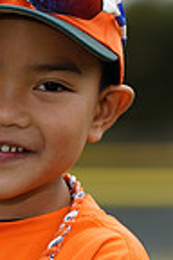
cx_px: 19
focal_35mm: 743
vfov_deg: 2.8
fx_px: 5355
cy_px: 320
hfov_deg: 1.9
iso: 50
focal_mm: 185
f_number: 5.6
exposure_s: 1/250
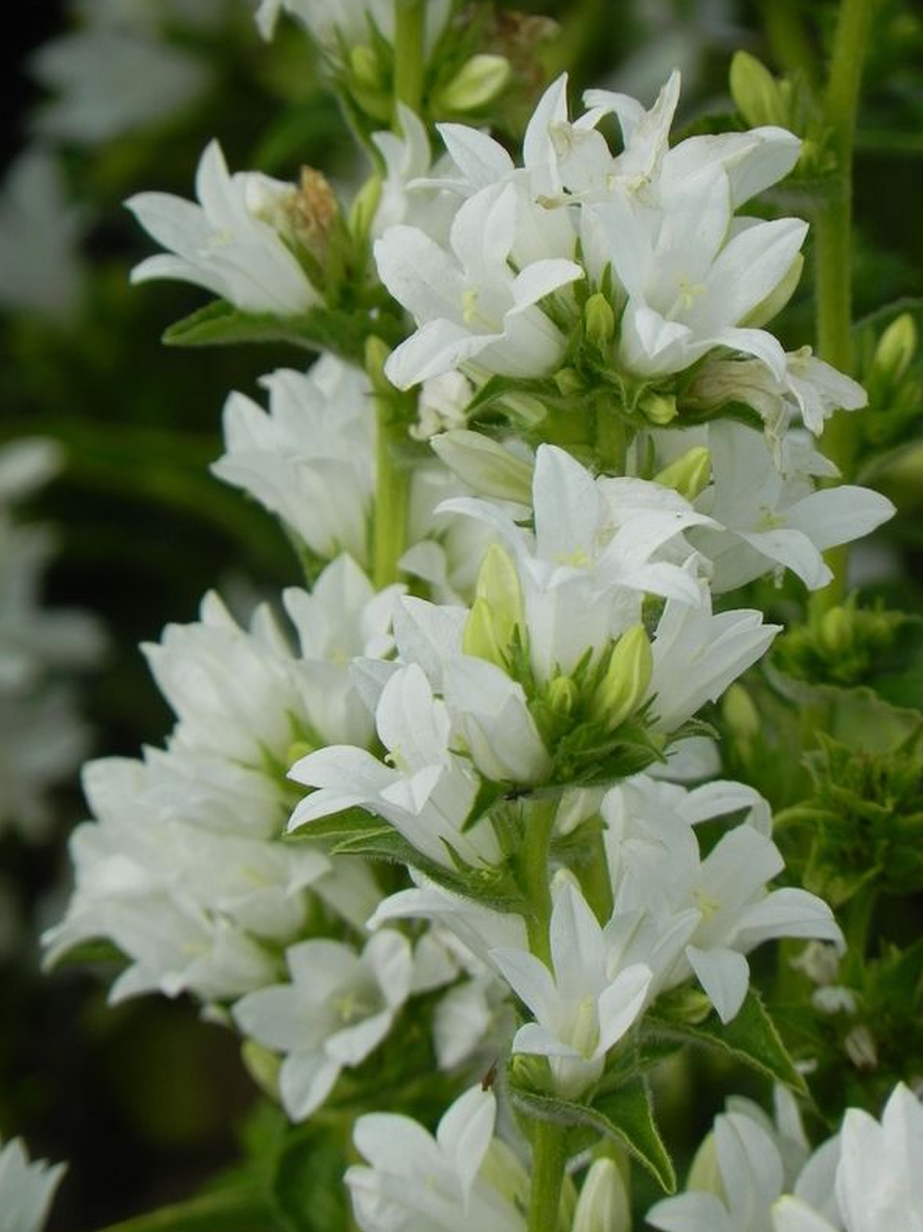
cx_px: 457
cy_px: 619
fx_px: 19813
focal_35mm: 557
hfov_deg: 2.7
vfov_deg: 3.6
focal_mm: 97.8
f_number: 5
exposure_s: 1/800
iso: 160
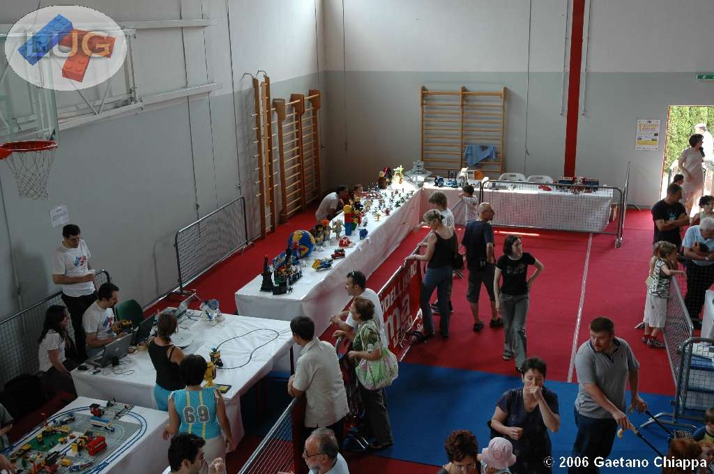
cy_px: 237
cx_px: 357
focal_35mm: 38
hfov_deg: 51.3
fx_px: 743
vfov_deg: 35.4
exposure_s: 1/60
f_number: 3.8
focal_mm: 25
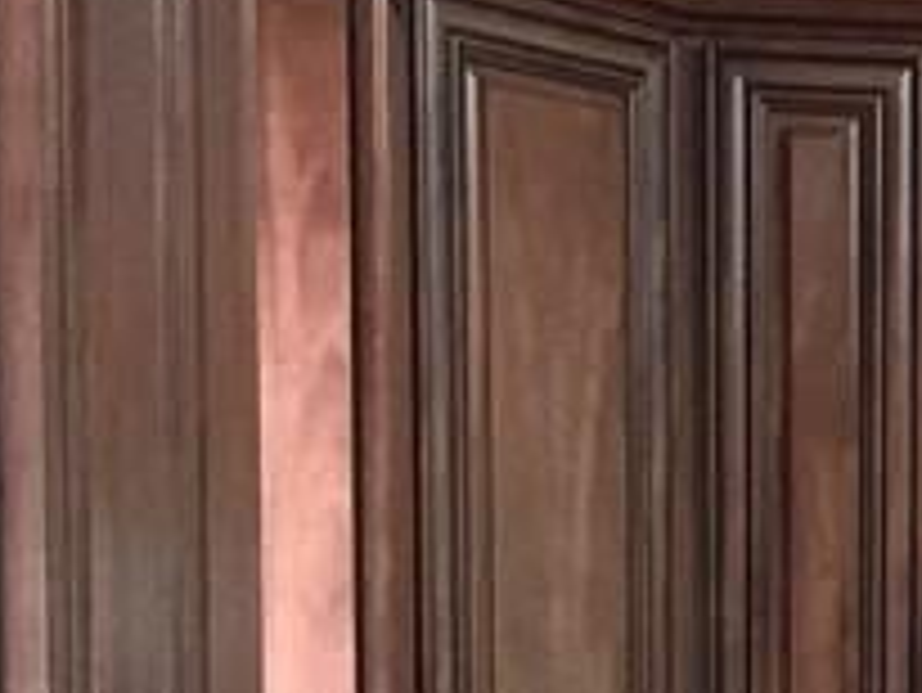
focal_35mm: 145
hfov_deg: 13.1
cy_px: 1084
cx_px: 1192
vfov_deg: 9.9
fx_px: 3864
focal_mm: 3
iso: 80
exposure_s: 1/60
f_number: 1.8
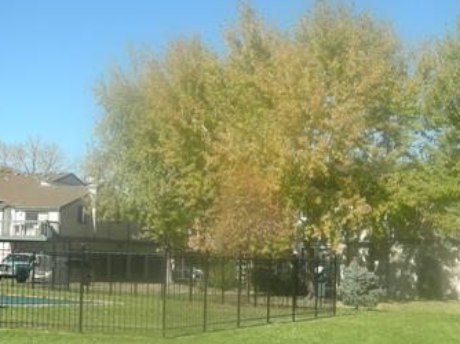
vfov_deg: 21.3
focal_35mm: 69
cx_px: 357
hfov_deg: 27.7
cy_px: 206
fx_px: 916
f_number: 6
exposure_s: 1/191
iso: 64
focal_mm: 7.5
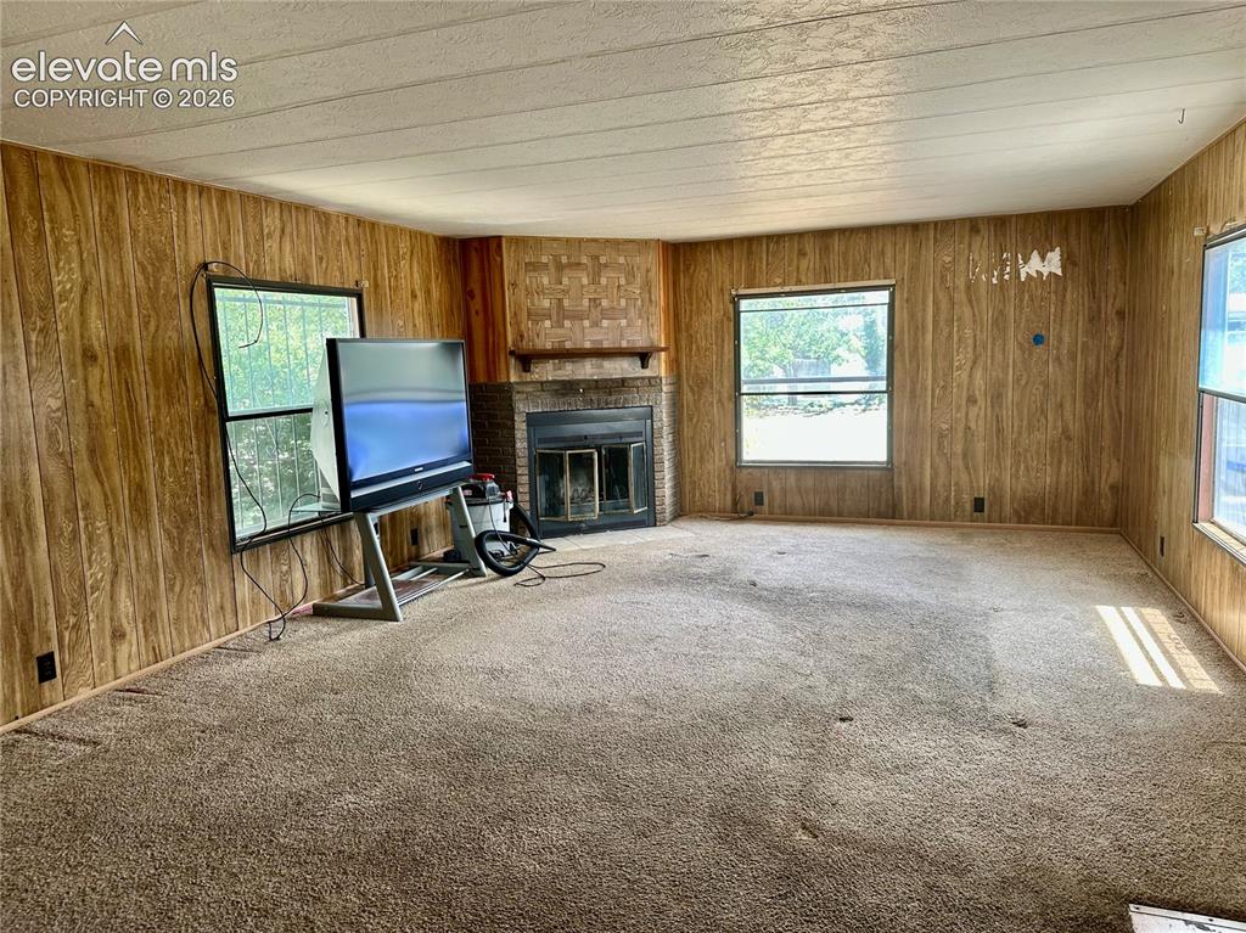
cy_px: 466
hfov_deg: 71.6
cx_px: 623
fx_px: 863
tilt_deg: -6.8
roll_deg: +2.2
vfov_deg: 56.8
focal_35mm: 24
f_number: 1.78
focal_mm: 6.86
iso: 100
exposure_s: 1/121
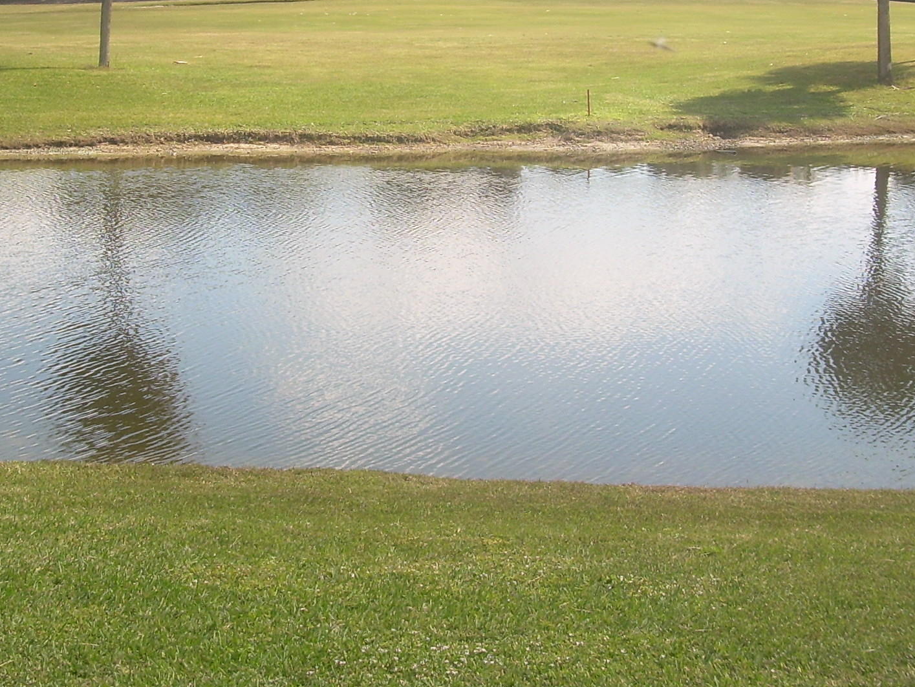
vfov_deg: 23.7
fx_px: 1613
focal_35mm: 61
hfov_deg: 31.7
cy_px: 158
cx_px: 486
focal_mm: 6.3
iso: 50
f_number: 4.6
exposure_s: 1/250
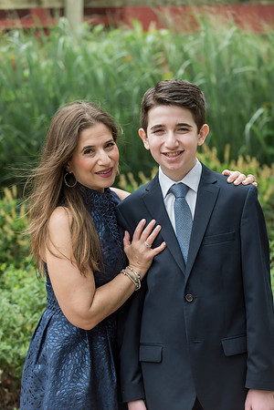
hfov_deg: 14.0
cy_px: 205
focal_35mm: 98
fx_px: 1119
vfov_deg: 20.8
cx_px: 137
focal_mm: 98
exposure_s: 1/640
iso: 400
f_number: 3.5
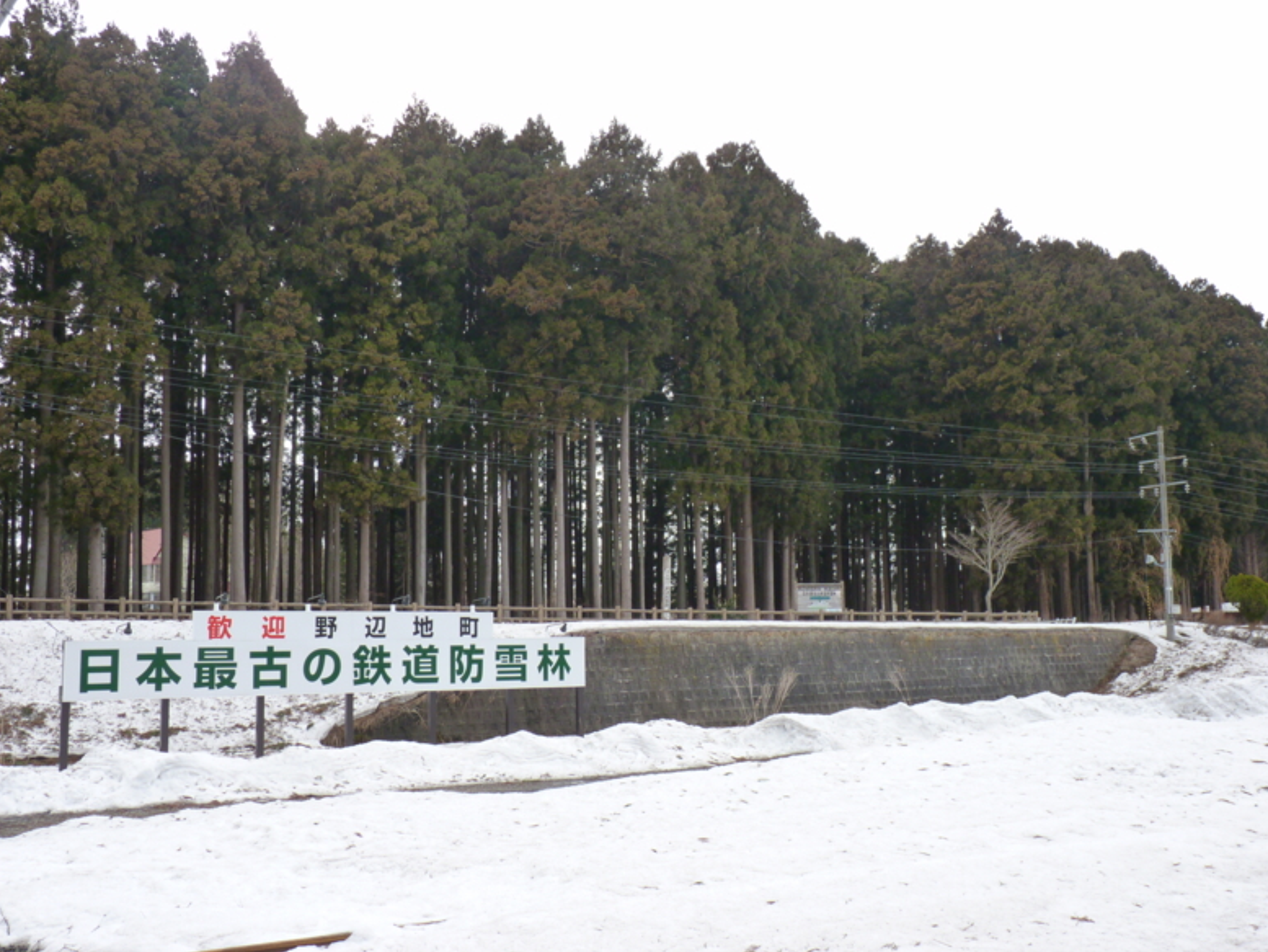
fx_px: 1282
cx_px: 641
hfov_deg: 52.6
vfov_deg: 40.7
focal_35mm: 35
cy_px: 474
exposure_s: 1/250
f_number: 3
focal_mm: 6.1
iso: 125
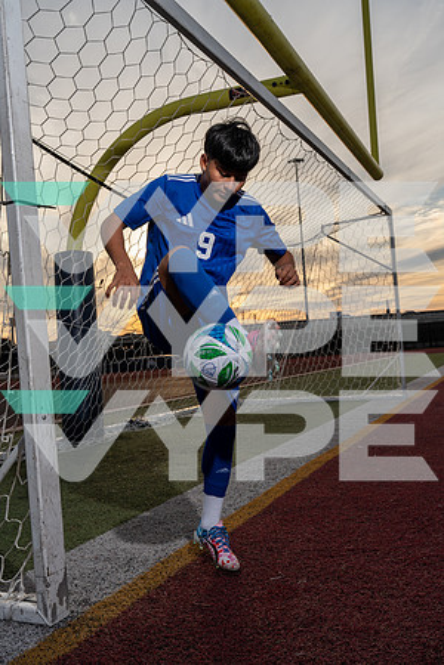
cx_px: 222
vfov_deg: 54.4
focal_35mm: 35
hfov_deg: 37.9
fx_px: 647
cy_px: 332
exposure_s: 1/250
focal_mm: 35
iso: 100
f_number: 8
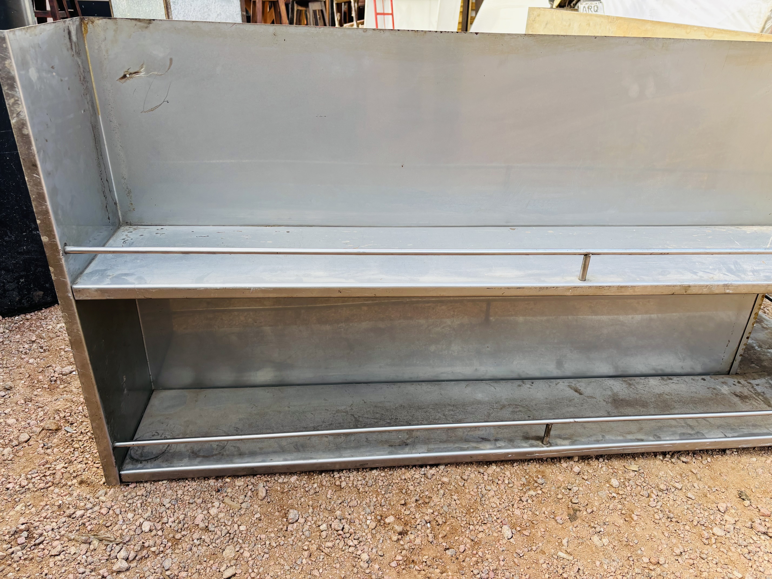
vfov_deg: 53.1
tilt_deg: -26.3
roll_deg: -0.6
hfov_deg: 67.3
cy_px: 290
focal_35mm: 26
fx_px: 580
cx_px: 386
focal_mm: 5.96
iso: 40
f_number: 1.6
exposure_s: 1/179
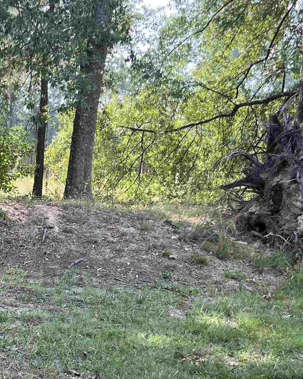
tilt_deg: -9.6
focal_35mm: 66
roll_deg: -0.5
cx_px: -105
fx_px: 740
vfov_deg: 28.5
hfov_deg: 20.8
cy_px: 261
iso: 50
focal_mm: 5.7
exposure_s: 1/439
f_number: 1.5
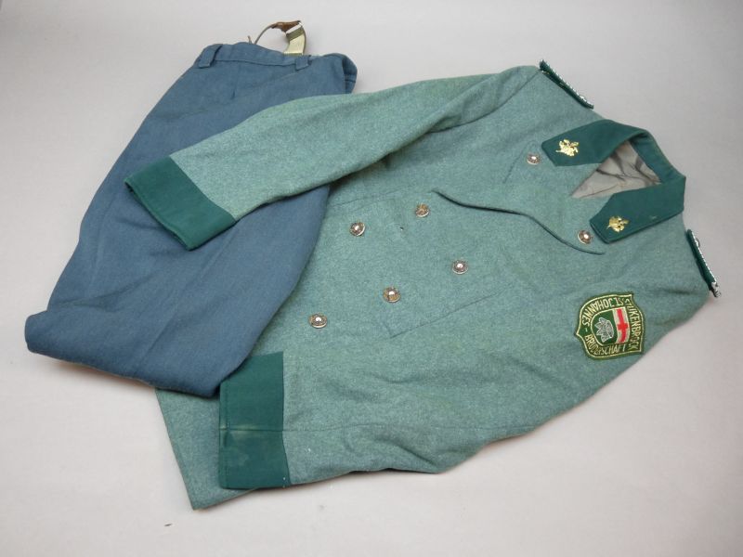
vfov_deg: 51.4
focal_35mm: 27
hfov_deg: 65.3
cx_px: 372
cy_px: 278
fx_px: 580
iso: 200
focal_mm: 4.8
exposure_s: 1/30
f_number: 2.8
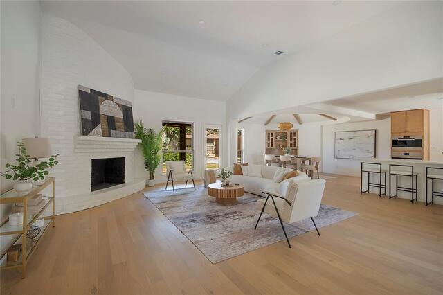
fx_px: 184
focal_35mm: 15
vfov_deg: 77.3
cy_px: 148
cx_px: 222
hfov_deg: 100.4
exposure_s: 1/30
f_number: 8
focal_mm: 10
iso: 100
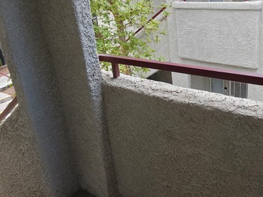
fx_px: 258
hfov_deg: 53.4
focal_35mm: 34
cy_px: 78
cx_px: 164
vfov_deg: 41.6
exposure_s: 1/697
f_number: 1.9
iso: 25
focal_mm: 2.2
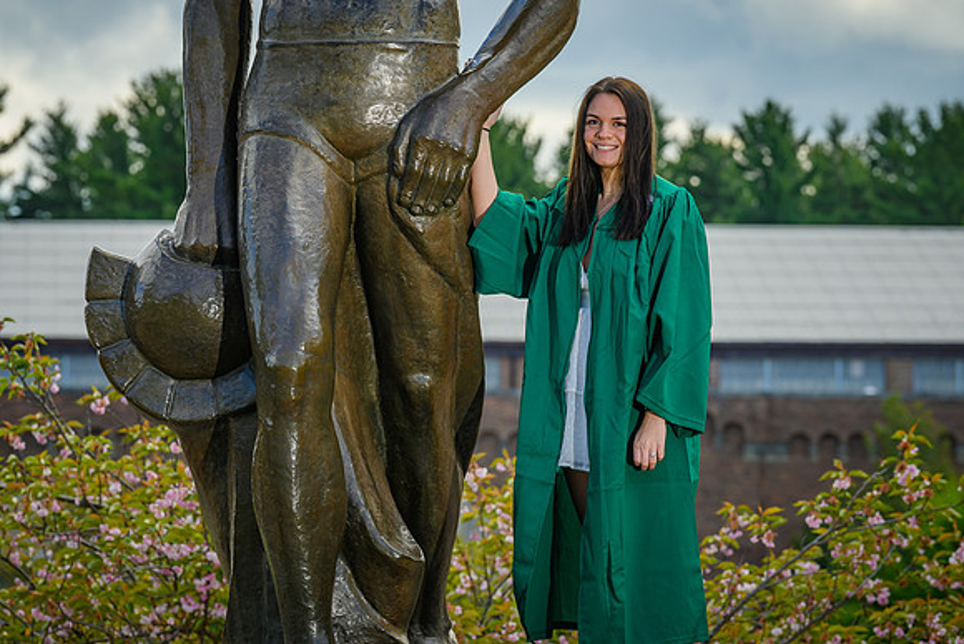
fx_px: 5952
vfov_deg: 6.2
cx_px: 482
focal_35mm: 222
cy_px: 287
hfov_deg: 9.3
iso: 100
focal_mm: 200
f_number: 8
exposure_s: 1/200
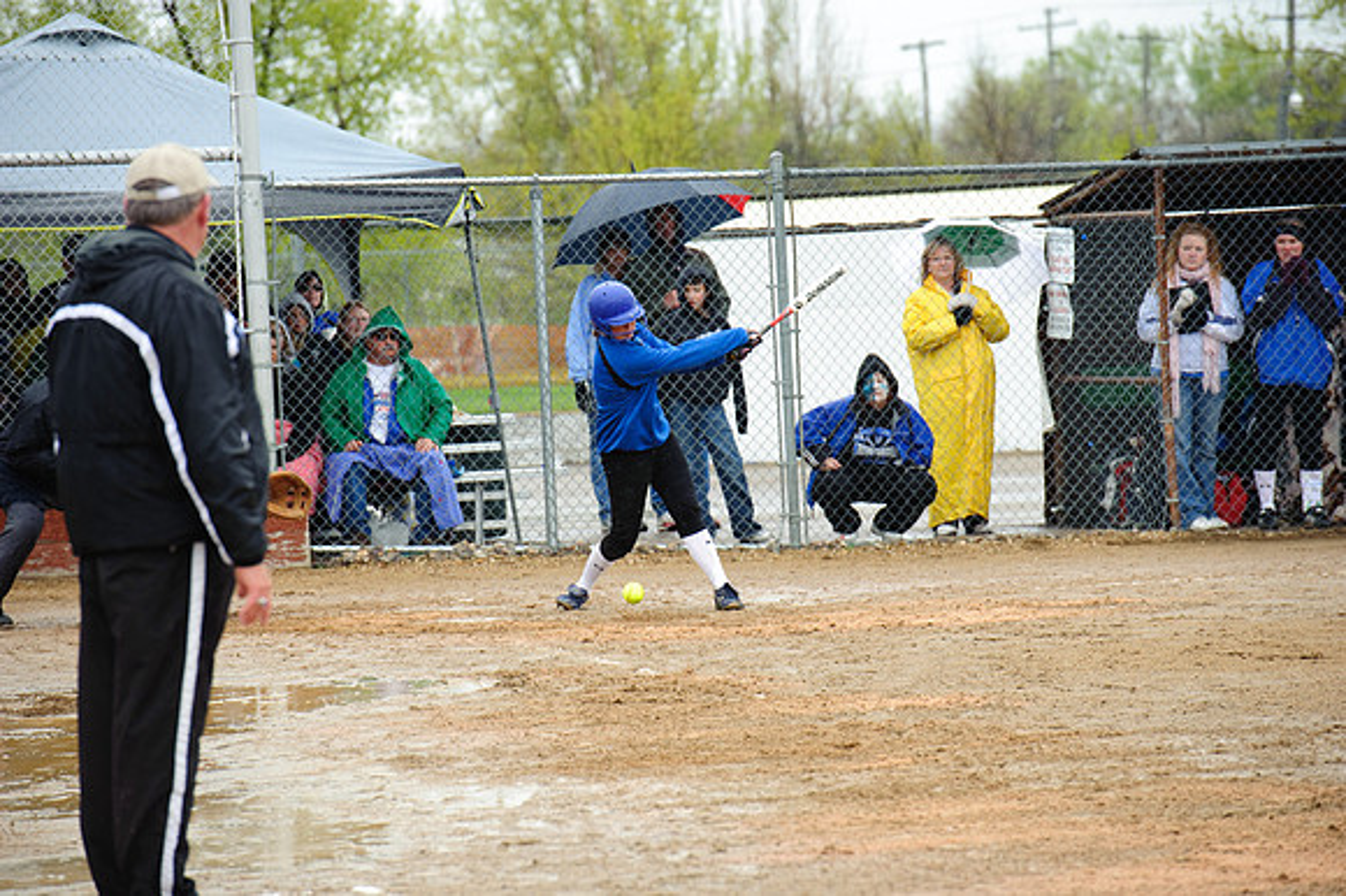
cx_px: 673
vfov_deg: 6.9
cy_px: 448
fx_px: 7473
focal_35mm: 200
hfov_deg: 10.3
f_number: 5.6
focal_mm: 200
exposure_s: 1/750
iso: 400
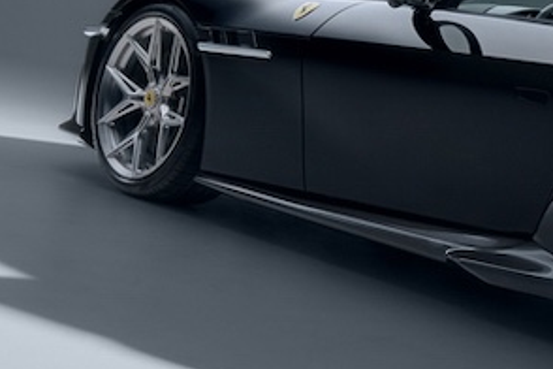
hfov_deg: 13.8
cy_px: 139
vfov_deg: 9.6
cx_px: 702
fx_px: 2196
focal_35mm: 143
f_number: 9
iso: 500
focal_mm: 35
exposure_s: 1/125
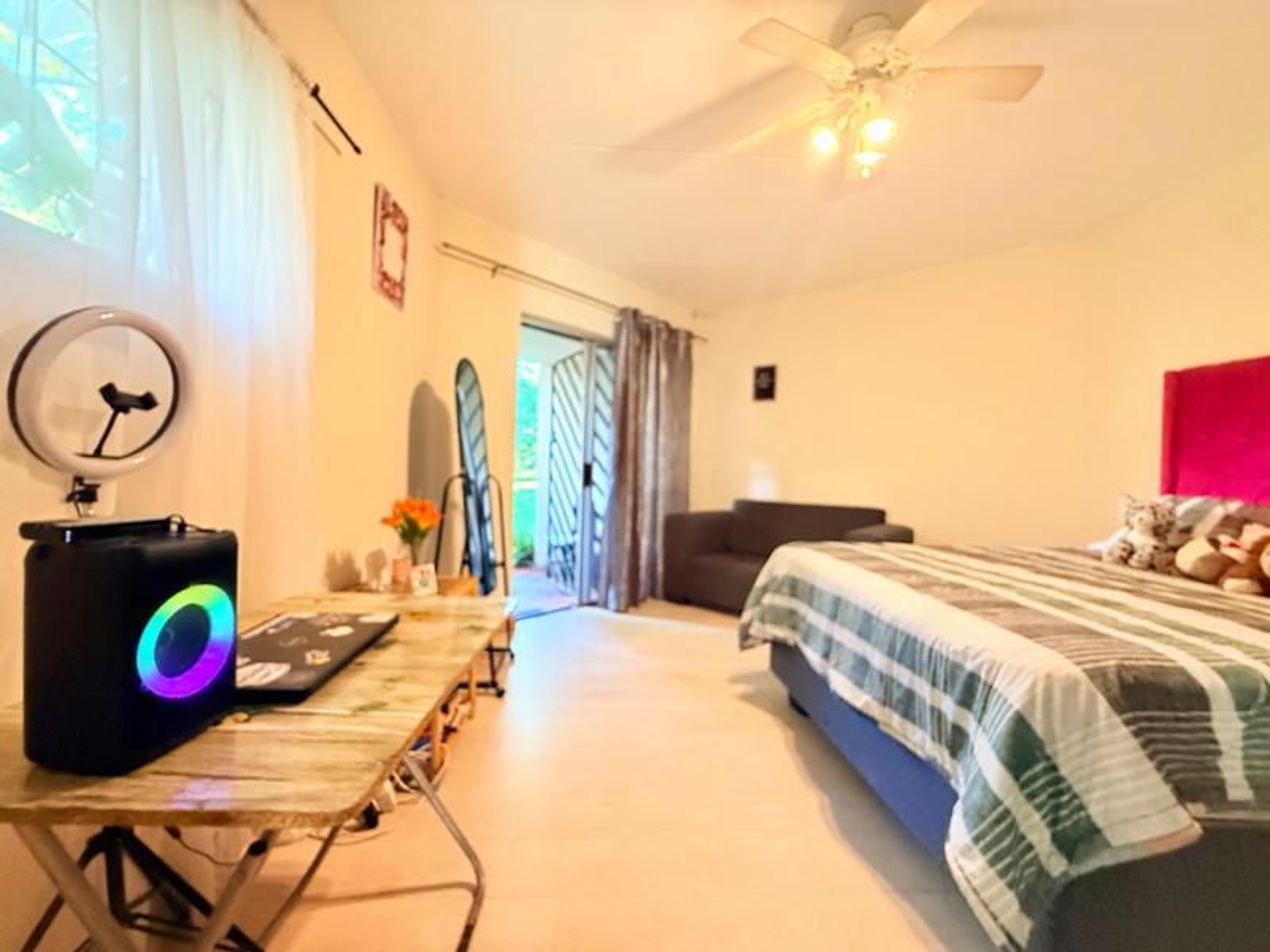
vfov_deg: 85.7
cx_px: 635
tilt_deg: +0.0
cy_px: 476
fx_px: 514
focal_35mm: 14
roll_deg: -1.7
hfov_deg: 102.1
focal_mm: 2.22
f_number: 2.2
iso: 640
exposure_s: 1/50
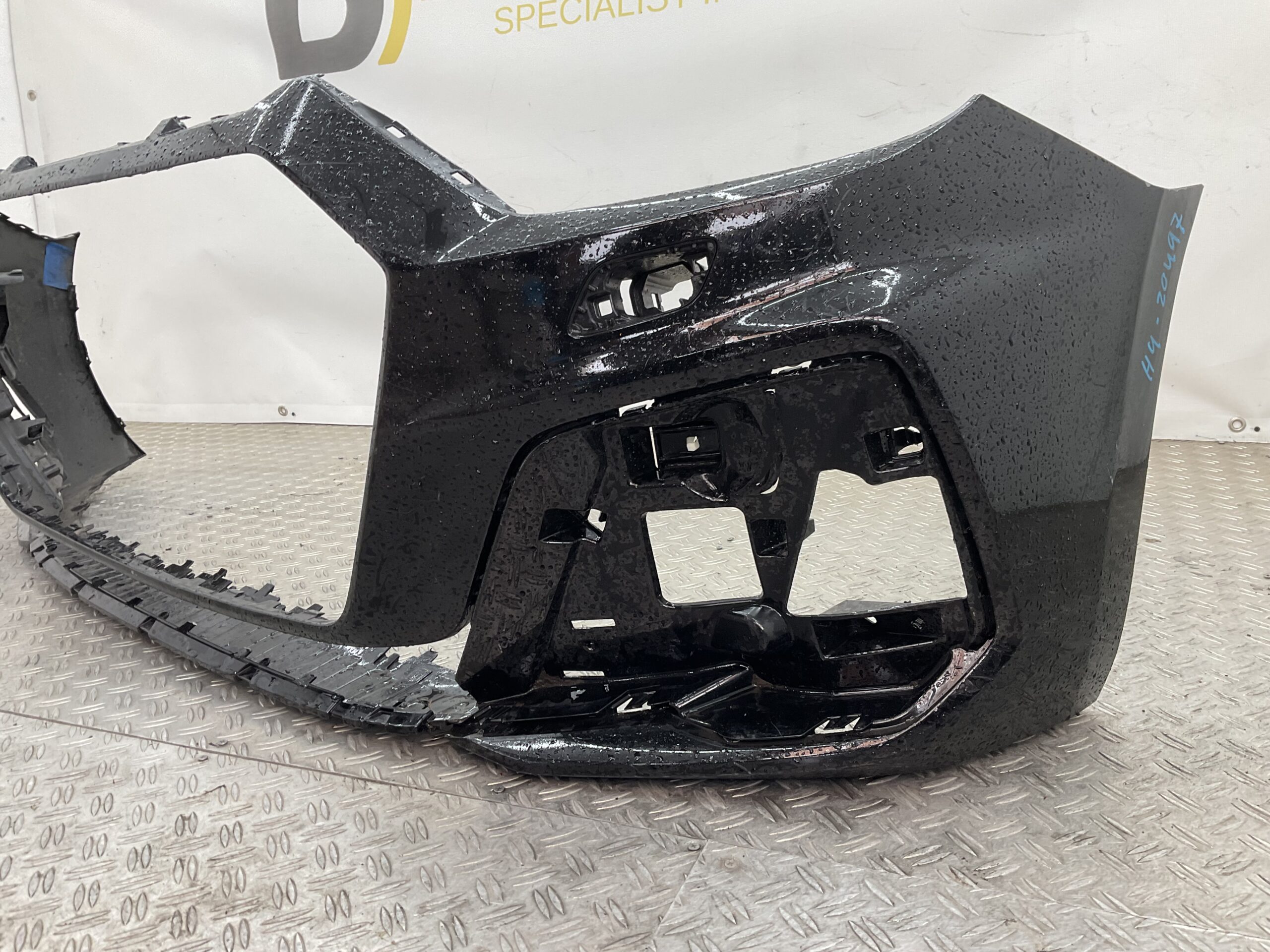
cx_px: 635
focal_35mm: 29
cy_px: 476
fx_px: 1064
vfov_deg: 48.2
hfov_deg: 61.7
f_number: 1.8
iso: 32
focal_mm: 3
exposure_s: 1/100
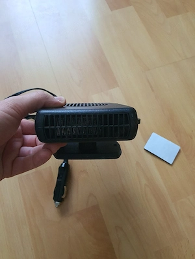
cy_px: 130
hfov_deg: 53.1
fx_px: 195
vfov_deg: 67.3
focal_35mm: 26
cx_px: 98
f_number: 2.4
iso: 500
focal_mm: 4.3
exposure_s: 1/50
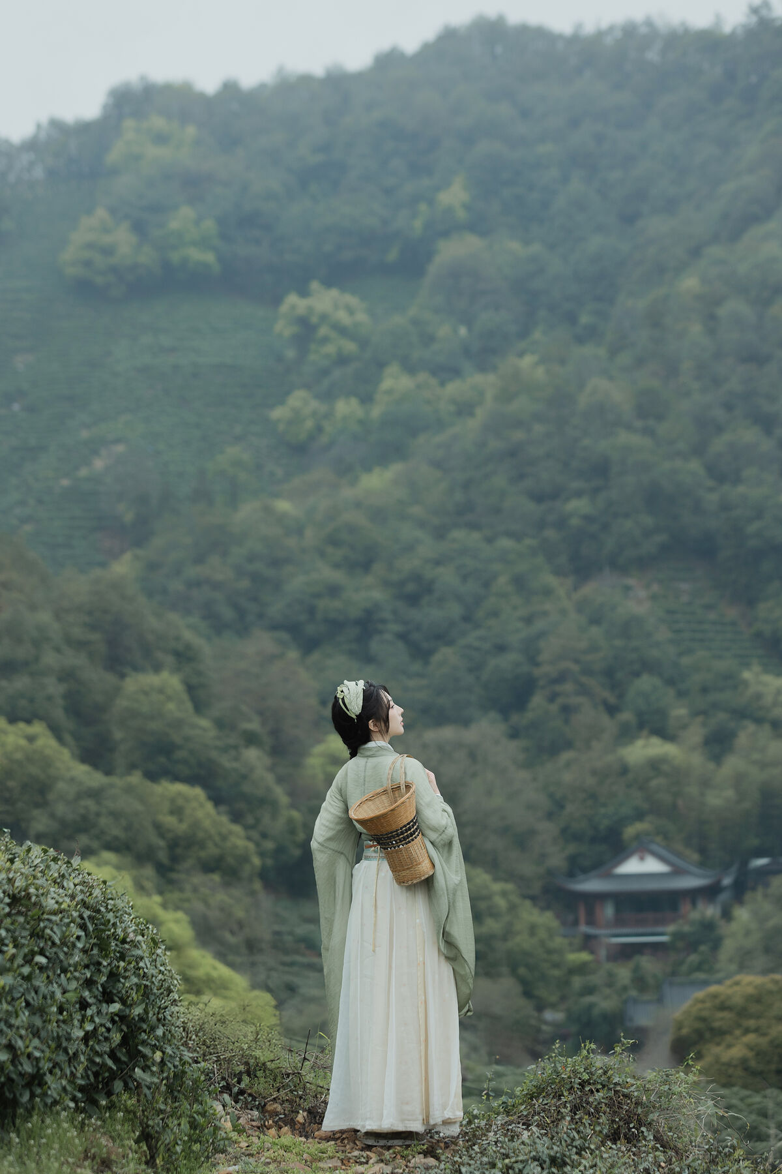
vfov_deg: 20.4
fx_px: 3258
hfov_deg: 13.7
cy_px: 587
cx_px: 391
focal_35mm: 100
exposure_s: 1/640
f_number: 4
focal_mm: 100
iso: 250
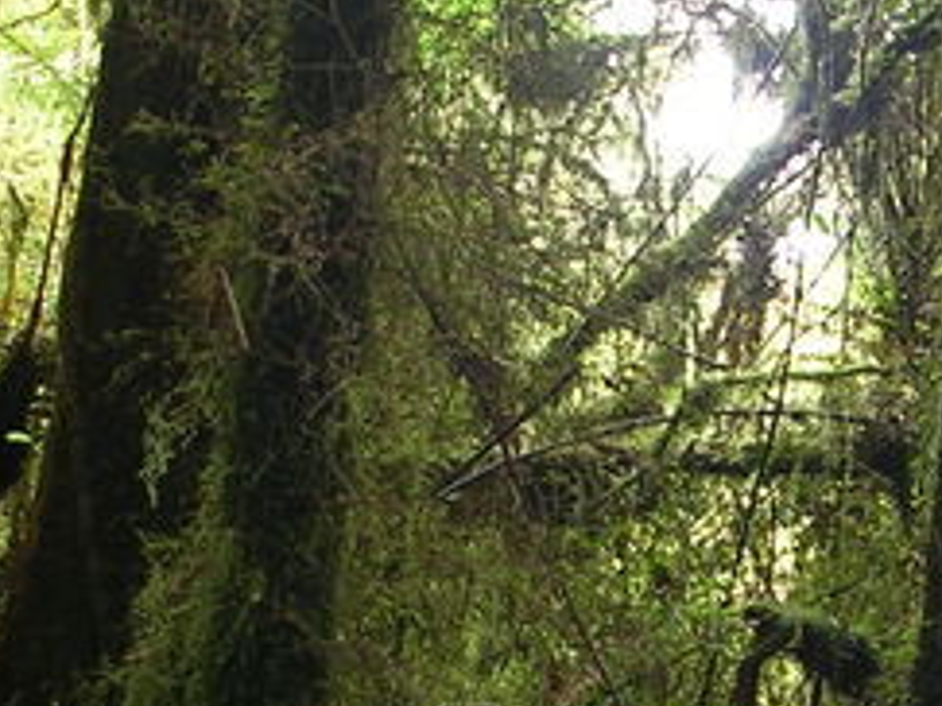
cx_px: 791
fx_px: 3400
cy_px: 438
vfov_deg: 11.8
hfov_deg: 15.6
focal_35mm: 125
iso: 50
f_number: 2.8
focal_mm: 5.8
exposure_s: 1/5.7
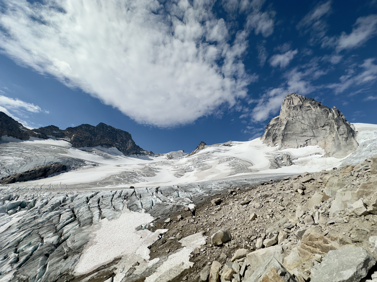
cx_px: 188
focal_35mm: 14
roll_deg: -2.3
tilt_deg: +16.7
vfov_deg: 85.7
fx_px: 152
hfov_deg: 102.1
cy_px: 141
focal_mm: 2.22
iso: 50
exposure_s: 1/7813
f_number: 2.2
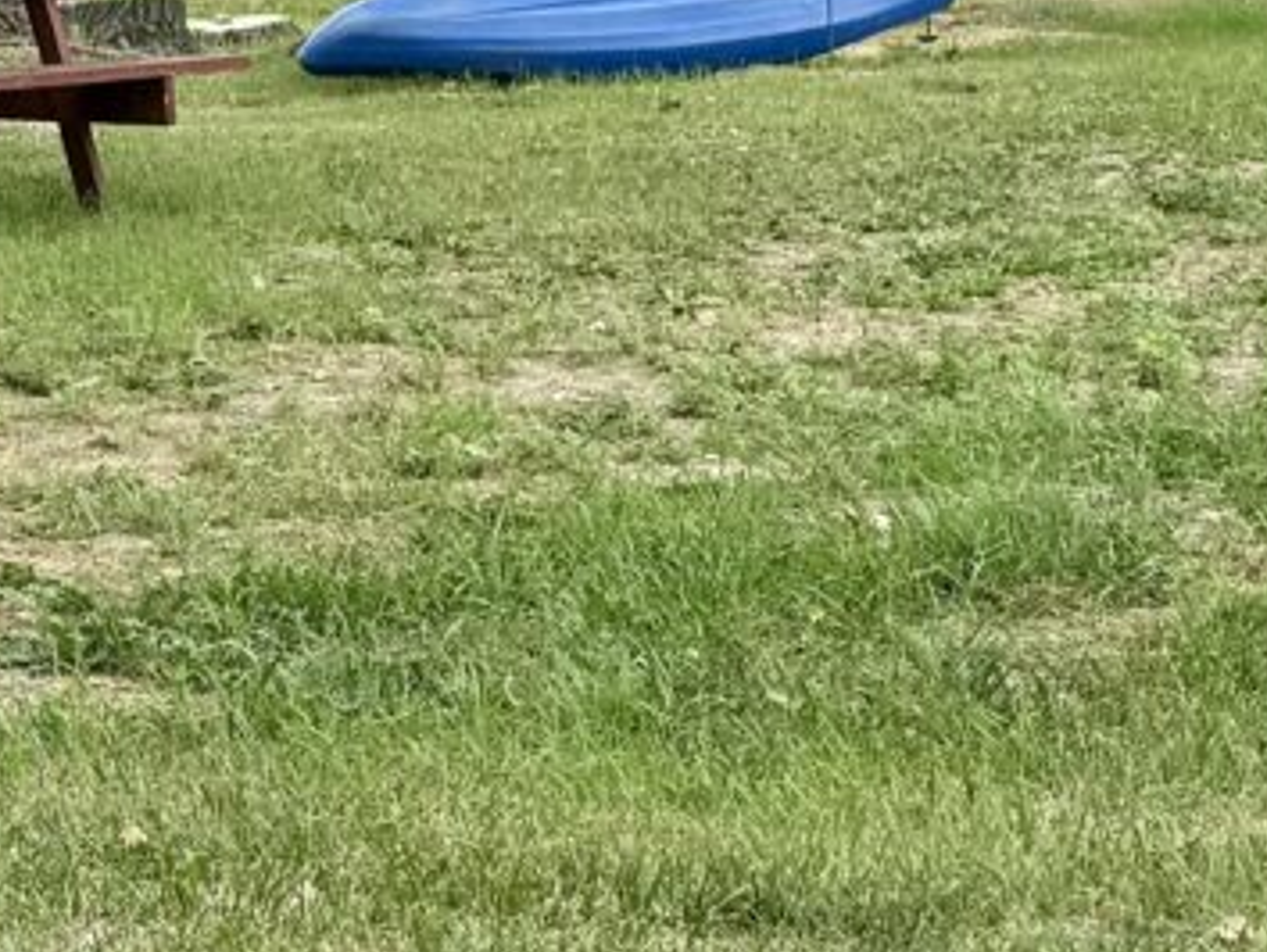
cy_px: 276
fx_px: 4761
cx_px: -340
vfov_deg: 11.4
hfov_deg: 14.6
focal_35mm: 130
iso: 80
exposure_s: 1/1395
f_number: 1.78
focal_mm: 6.76
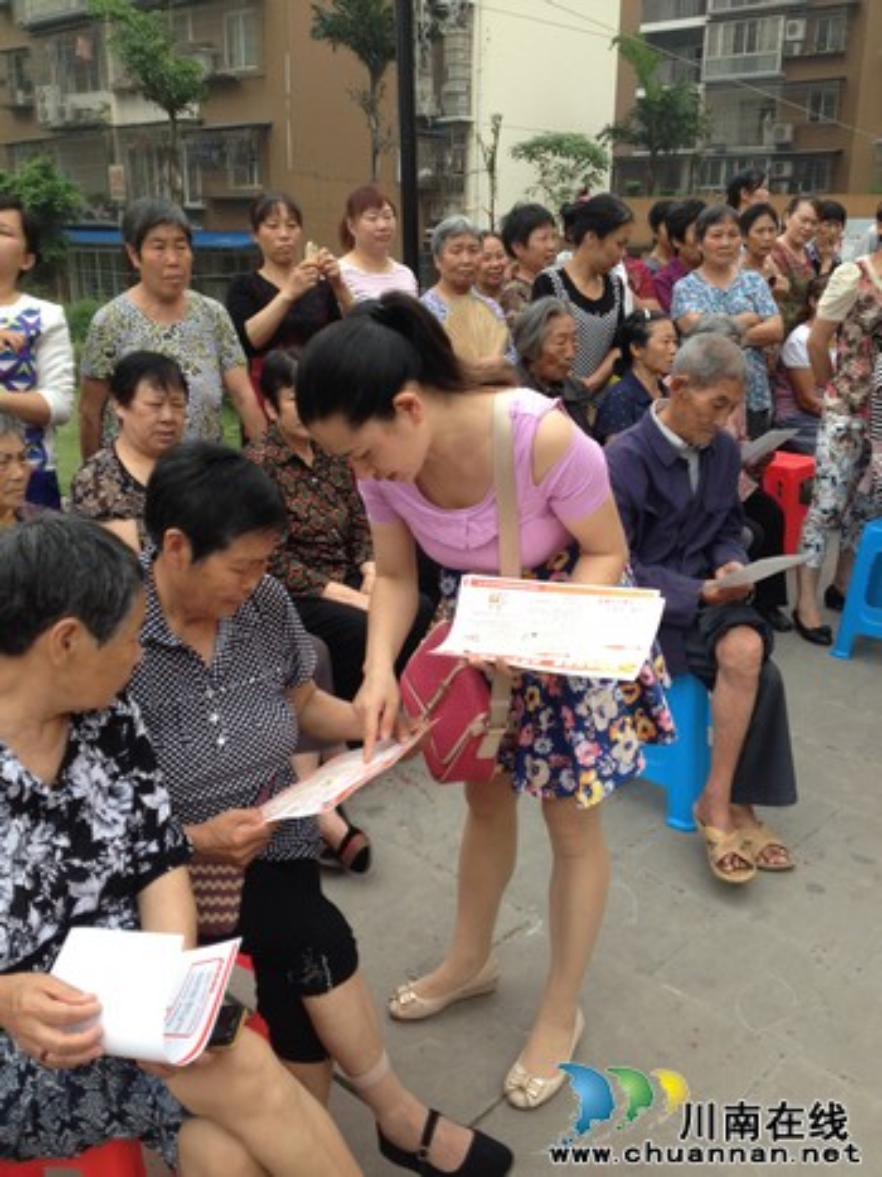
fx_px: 1190
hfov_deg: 40.7
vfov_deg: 52.6
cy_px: 588
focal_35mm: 35
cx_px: 441
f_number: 2.4
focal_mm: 4.28
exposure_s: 1/303
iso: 50
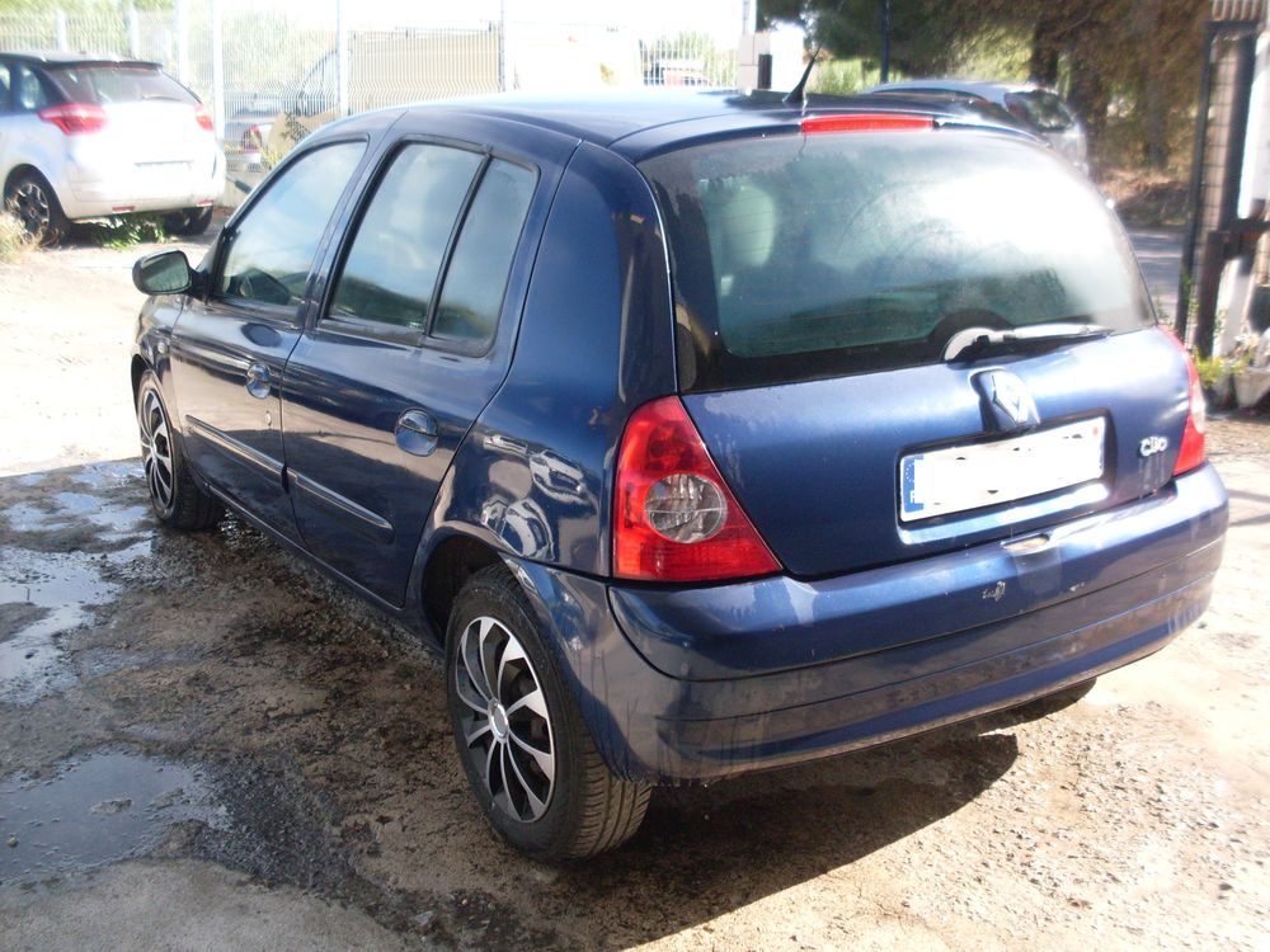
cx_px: 635
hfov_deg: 49.0
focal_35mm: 38
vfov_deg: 37.7
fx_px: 1394
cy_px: 476
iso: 80
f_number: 2.8
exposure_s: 1/350
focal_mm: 6.3
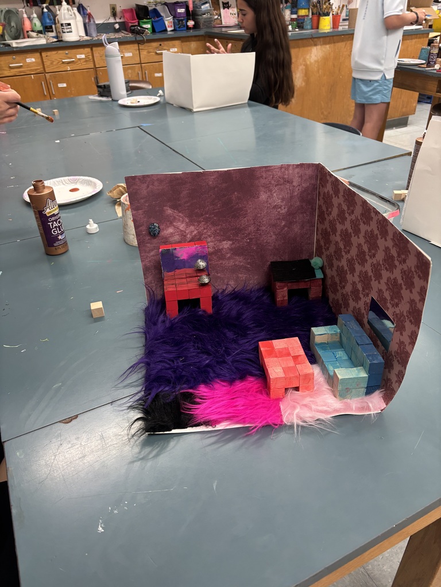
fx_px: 442
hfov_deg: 53.1
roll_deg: +2.4
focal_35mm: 26
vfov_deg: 67.3
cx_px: 220
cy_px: 294
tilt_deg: -33.4
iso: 160
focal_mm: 5.96
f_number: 1.6
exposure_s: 1/60
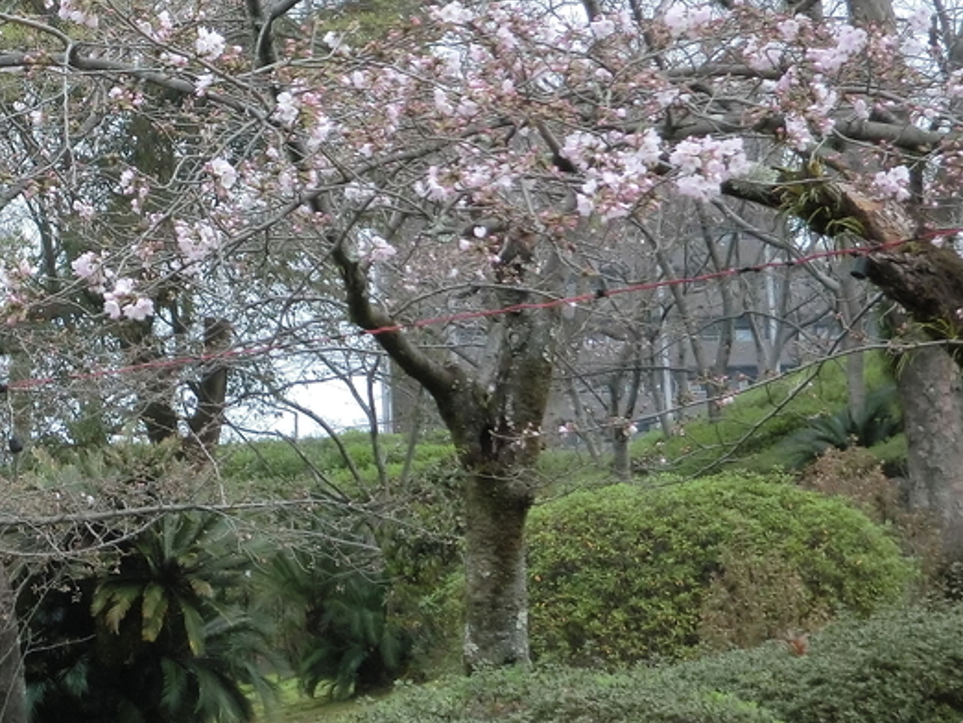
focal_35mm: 108
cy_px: 98
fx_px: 3006
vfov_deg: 13.6
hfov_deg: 17.9
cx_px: 57
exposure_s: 1/800
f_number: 3.4
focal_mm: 8.46
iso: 200
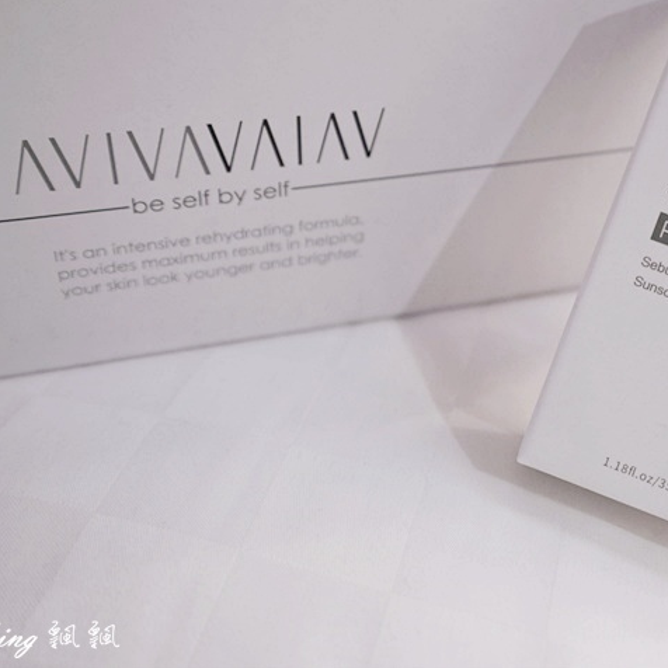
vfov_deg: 34.0
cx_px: 491
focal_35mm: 50
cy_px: 297
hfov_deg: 33.4
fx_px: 1092
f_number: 5
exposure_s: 1/15
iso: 1600
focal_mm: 35
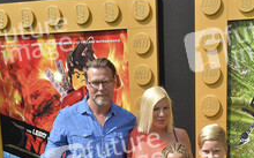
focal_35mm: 65
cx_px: 139
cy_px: 218
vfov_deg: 18.3
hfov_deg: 31.5
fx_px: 449
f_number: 6.3
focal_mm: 35
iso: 200
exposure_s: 1/320
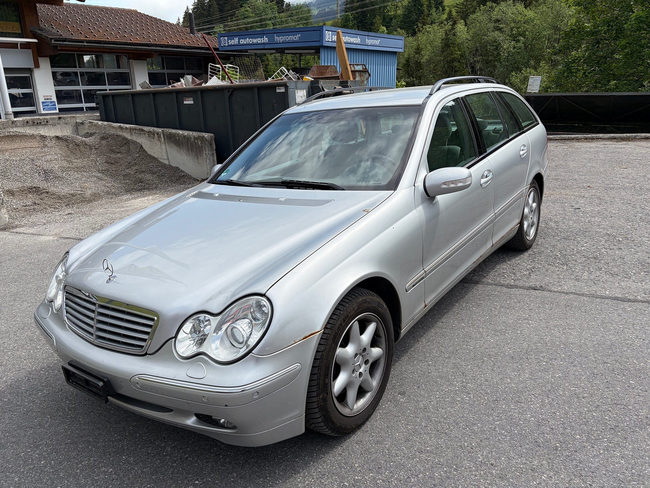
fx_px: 488
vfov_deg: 53.1
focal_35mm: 26
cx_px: 325
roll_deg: +1.2
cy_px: 244
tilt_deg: -17.8
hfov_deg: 67.3
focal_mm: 5.96
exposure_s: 1/3831
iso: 50
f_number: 1.6
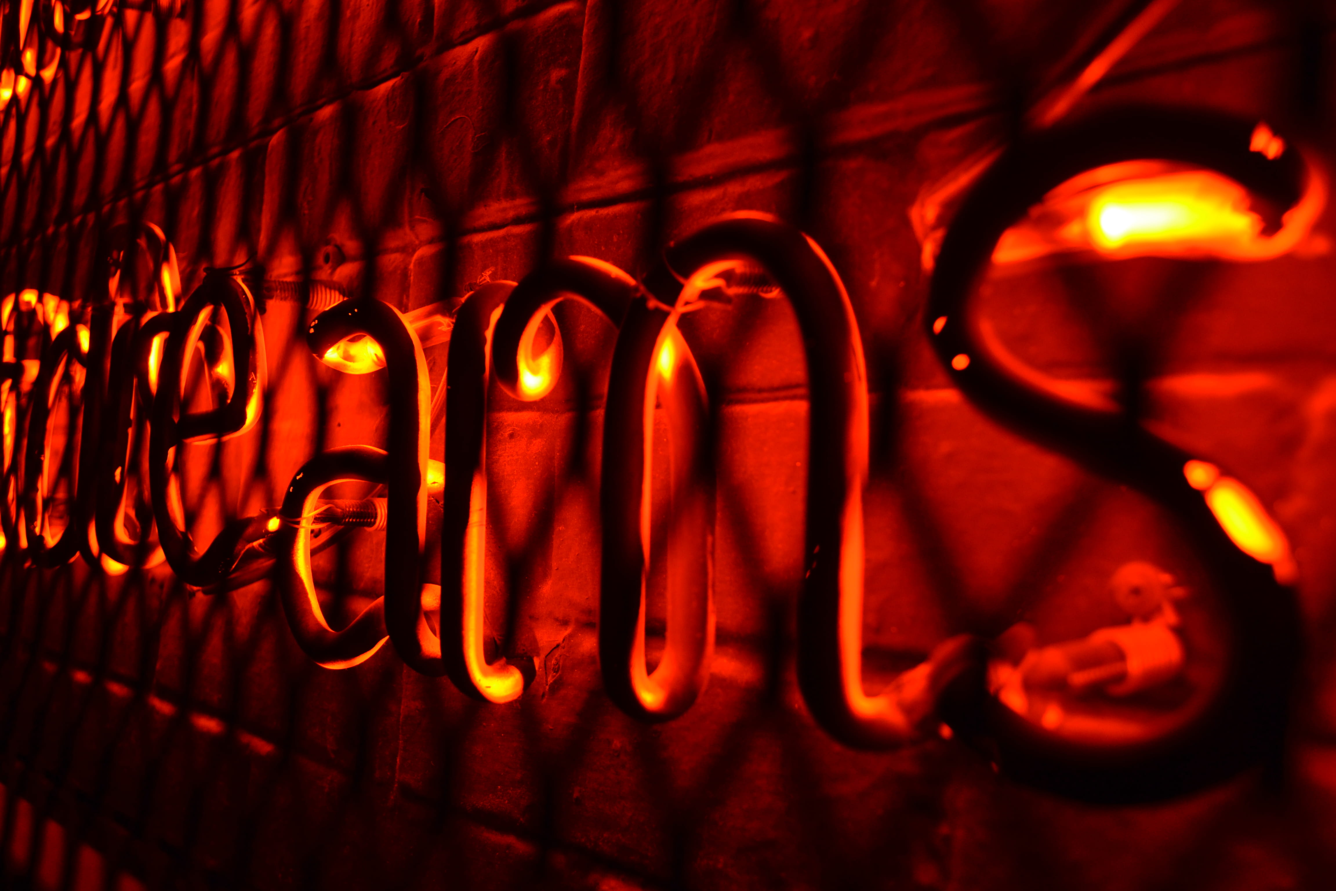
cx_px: 668
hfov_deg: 53.1
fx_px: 1336
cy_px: 446
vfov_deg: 36.9
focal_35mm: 36
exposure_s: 1/30
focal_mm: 24
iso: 400
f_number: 4
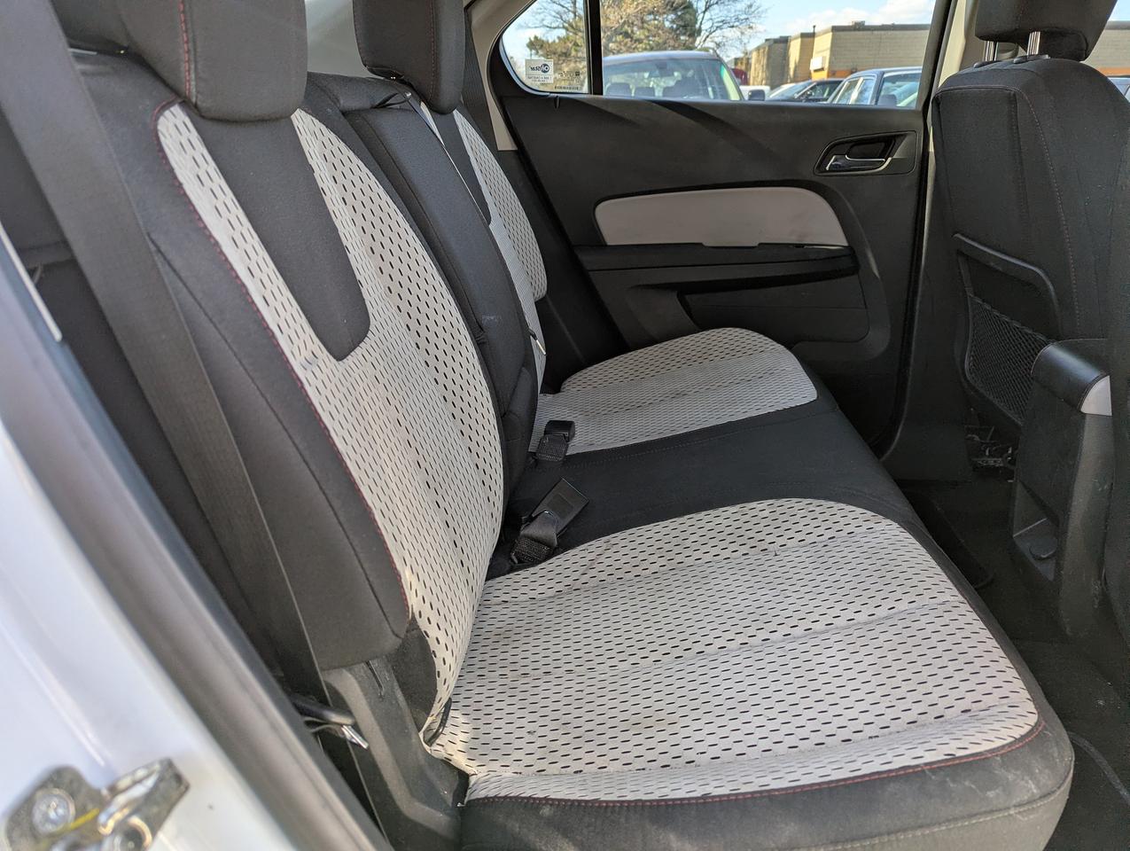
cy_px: 426
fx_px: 785
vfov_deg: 56.9
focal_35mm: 24
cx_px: 565
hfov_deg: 71.5
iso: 55
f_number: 1.85
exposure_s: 1/228
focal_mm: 6.81
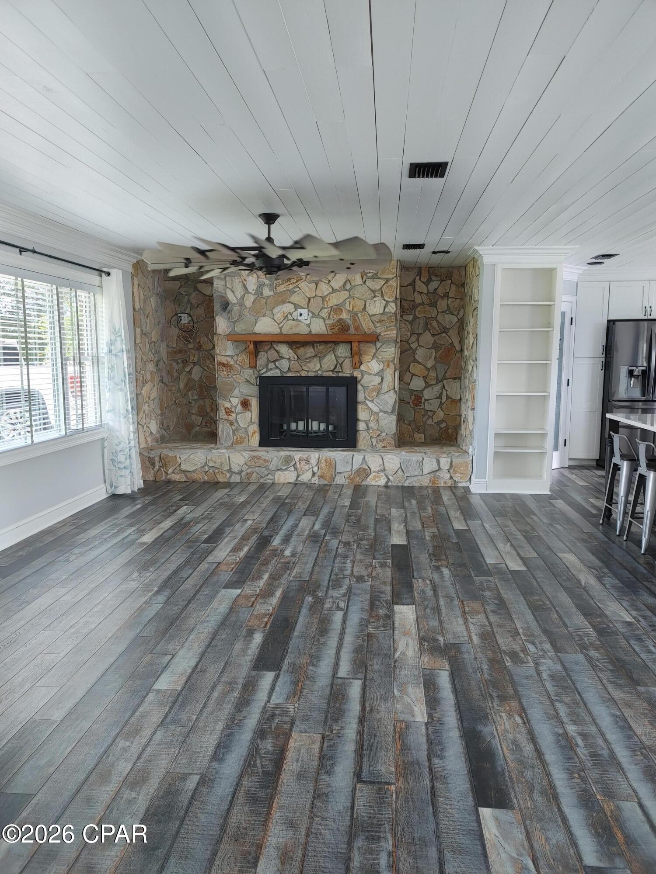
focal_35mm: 26
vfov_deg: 67.3
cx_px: 328
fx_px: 657
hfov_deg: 53.1
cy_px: 437
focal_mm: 5.58
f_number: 1.8
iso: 150
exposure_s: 1/55
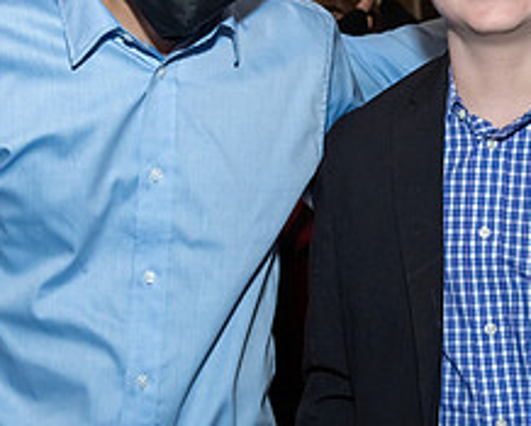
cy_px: 87
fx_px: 1936
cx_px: 476
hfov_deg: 15.4
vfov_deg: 12.5
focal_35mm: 123
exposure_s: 1/250
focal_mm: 31
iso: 500
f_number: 5.6
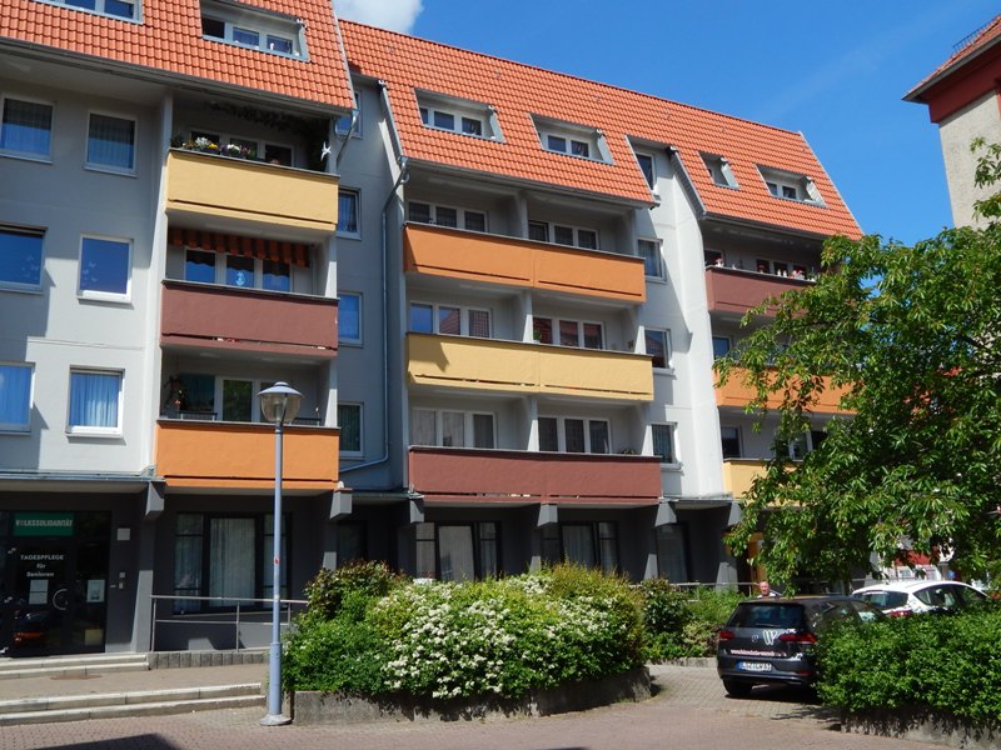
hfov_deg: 52.6
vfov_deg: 40.7
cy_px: 375
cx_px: 500
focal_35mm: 35
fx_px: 1012
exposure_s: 1/1500
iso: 125
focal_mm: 6.1
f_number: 3.3
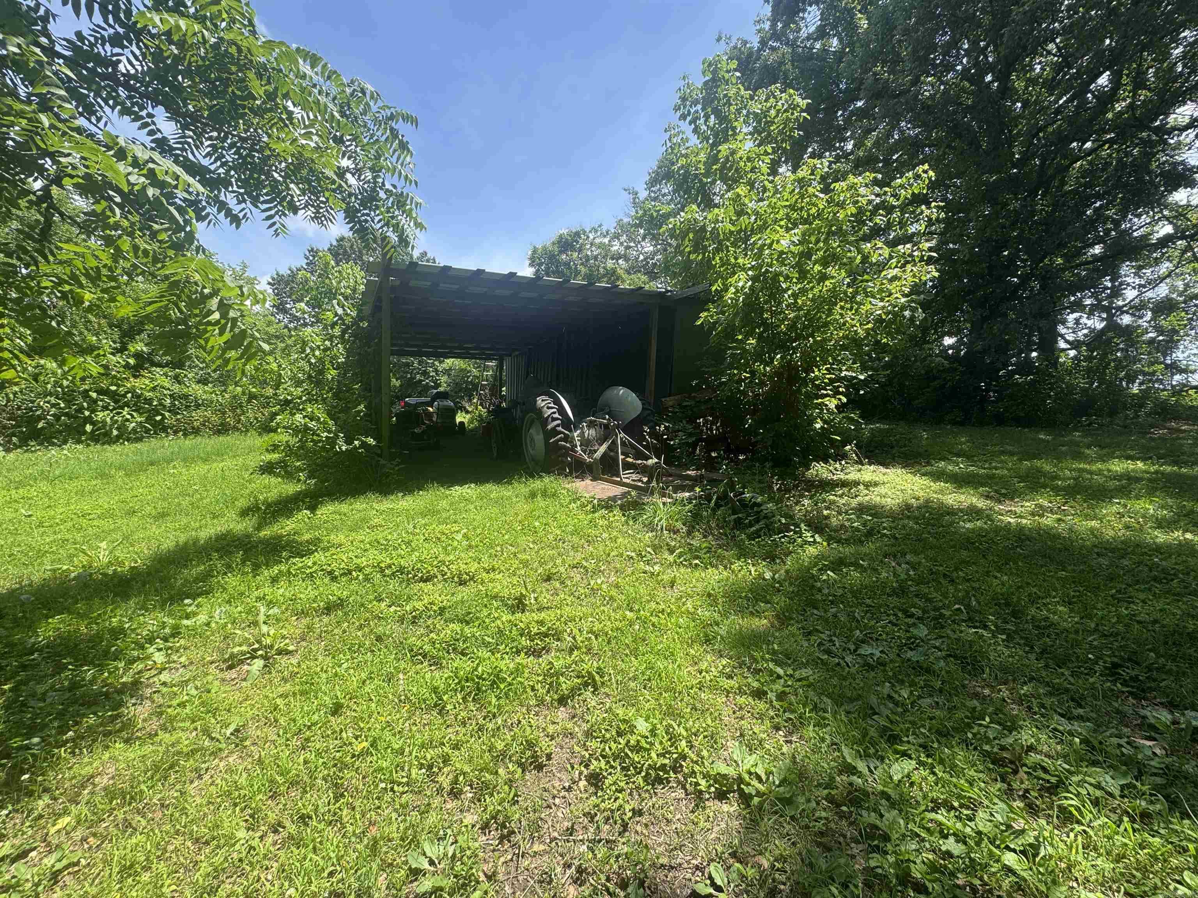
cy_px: 449
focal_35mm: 14
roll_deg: -2.4
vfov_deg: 85.7
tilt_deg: -4.3
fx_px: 485
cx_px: 599
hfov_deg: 102.1
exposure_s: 1/518
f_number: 2.2
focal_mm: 2.22
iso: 40
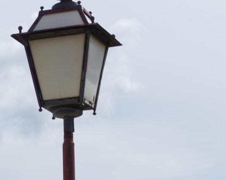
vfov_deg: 7.4
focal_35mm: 203
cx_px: -193
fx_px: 1358
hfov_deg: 9.1
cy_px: 323
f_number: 9
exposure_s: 1/320
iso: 100
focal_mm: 31
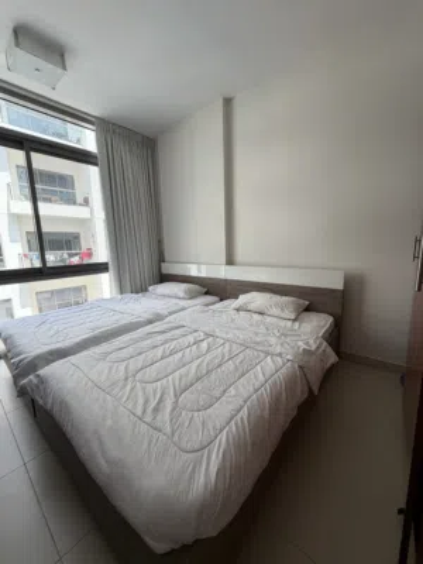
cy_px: 282
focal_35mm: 14
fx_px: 228
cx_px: 212
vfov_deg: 102.1
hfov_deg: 85.7
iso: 80
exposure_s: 1/121
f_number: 2.2
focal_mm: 2.22
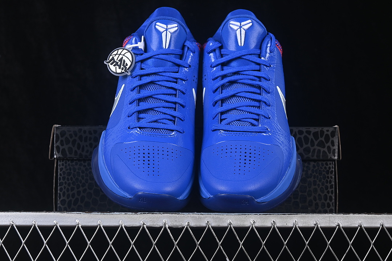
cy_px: 130
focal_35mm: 75
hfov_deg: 27.0
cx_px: 196
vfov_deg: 18.2
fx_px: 817
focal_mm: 50
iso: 160
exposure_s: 1/80
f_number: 7.1
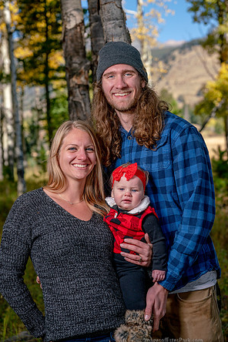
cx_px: 114
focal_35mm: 71
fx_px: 674
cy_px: 173
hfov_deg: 19.2
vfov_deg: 28.5
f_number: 4.5
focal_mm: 70
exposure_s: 1/1000
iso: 160
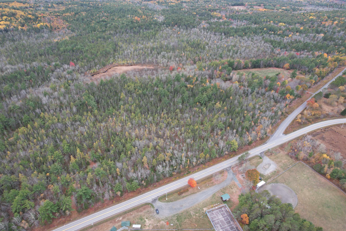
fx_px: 211
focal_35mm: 22
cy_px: 116
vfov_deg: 57.2
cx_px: 173
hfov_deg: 78.6
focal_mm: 8.38
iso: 100
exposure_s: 1/100
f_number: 2.8
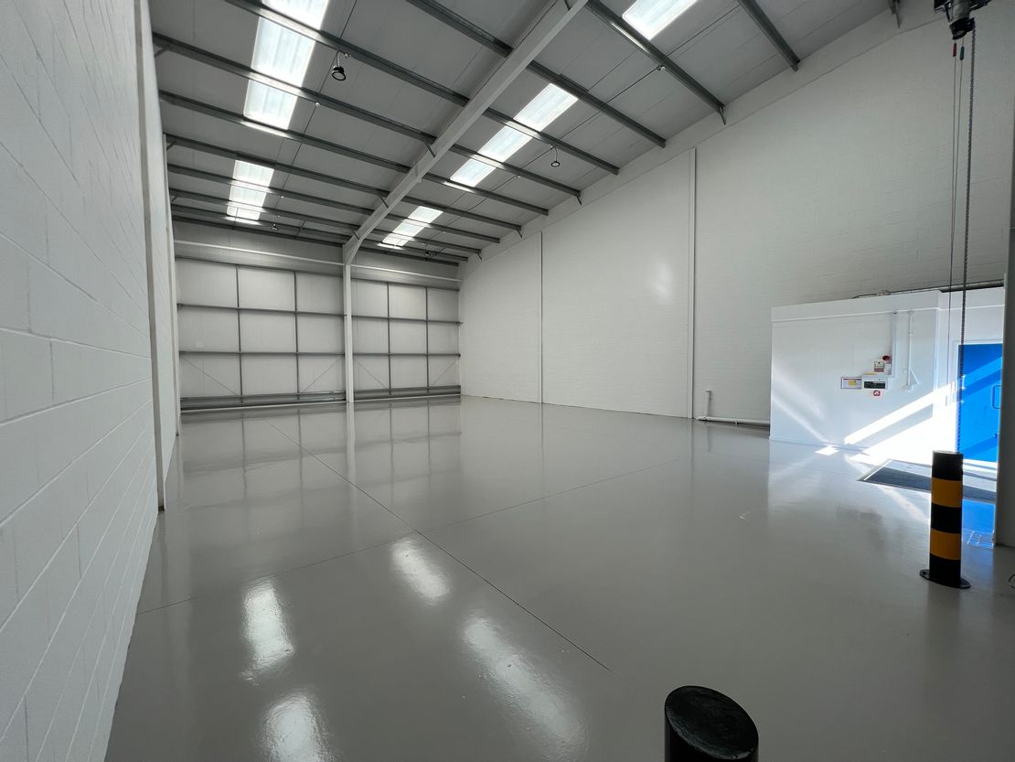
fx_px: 381
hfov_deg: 106.2
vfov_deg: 89.9
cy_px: 381
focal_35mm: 13
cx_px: 508
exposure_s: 1/111
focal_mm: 1.57
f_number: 1.8
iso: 32
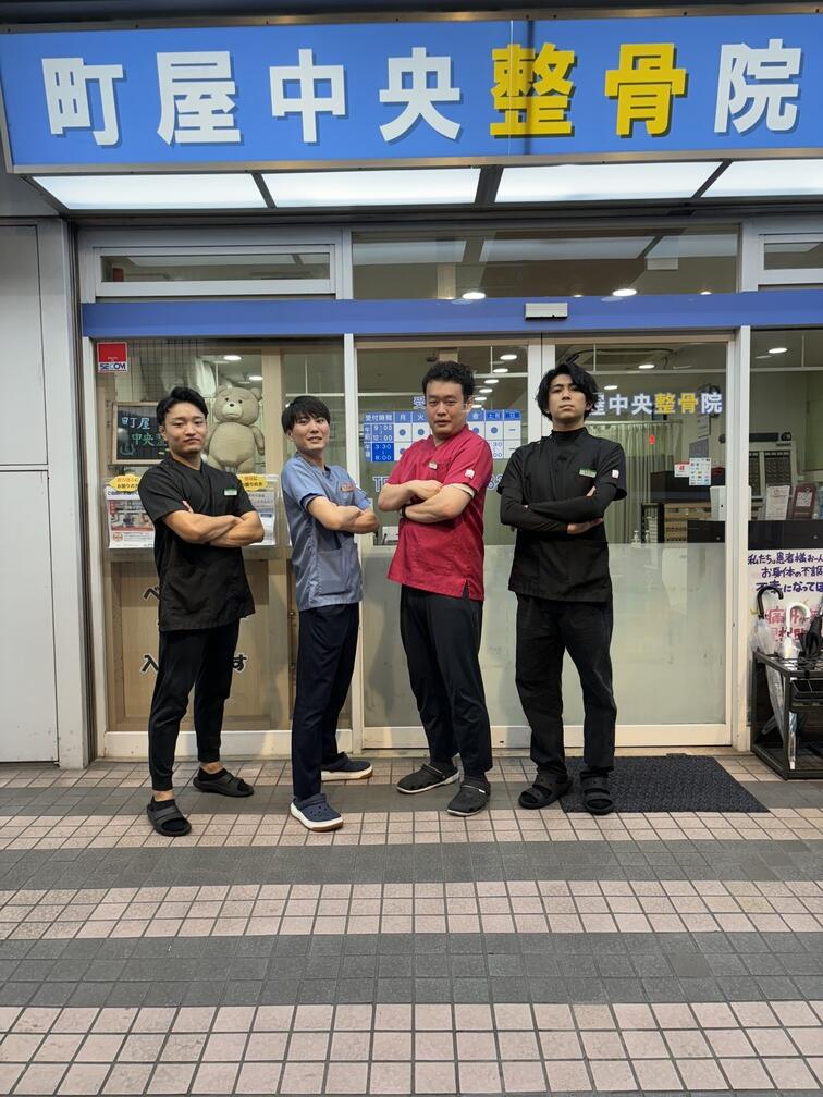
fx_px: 824
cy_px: 548
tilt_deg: -3.9
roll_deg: -0.7
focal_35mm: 26
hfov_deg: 53.1
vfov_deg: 67.3
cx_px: 412
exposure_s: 1/100
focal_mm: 5.96
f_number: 1.6
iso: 125
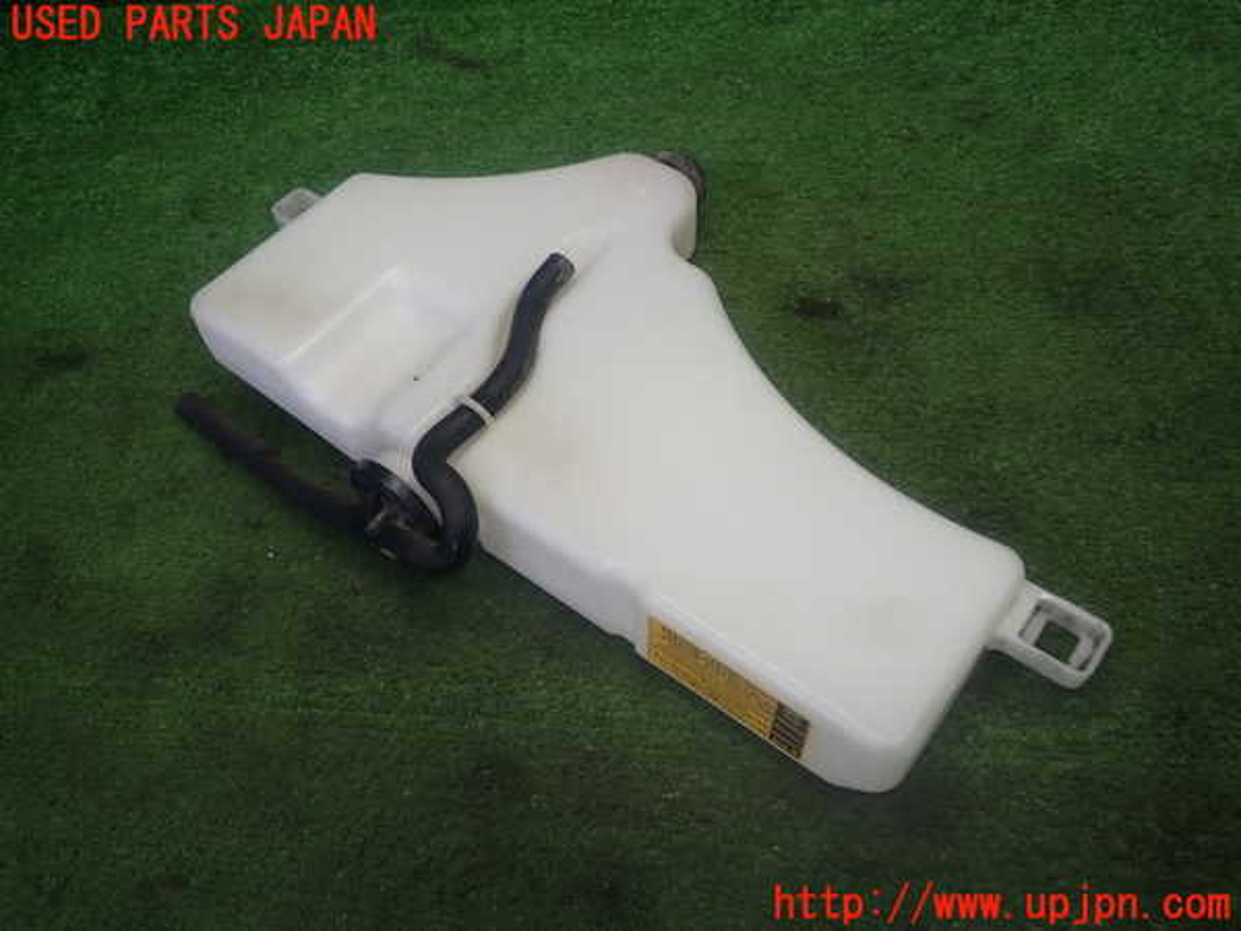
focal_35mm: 30
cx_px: 620
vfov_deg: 46.8
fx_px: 1076
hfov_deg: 60.0
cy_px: 466
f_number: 2.3
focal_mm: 5.4
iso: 100
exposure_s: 1/60
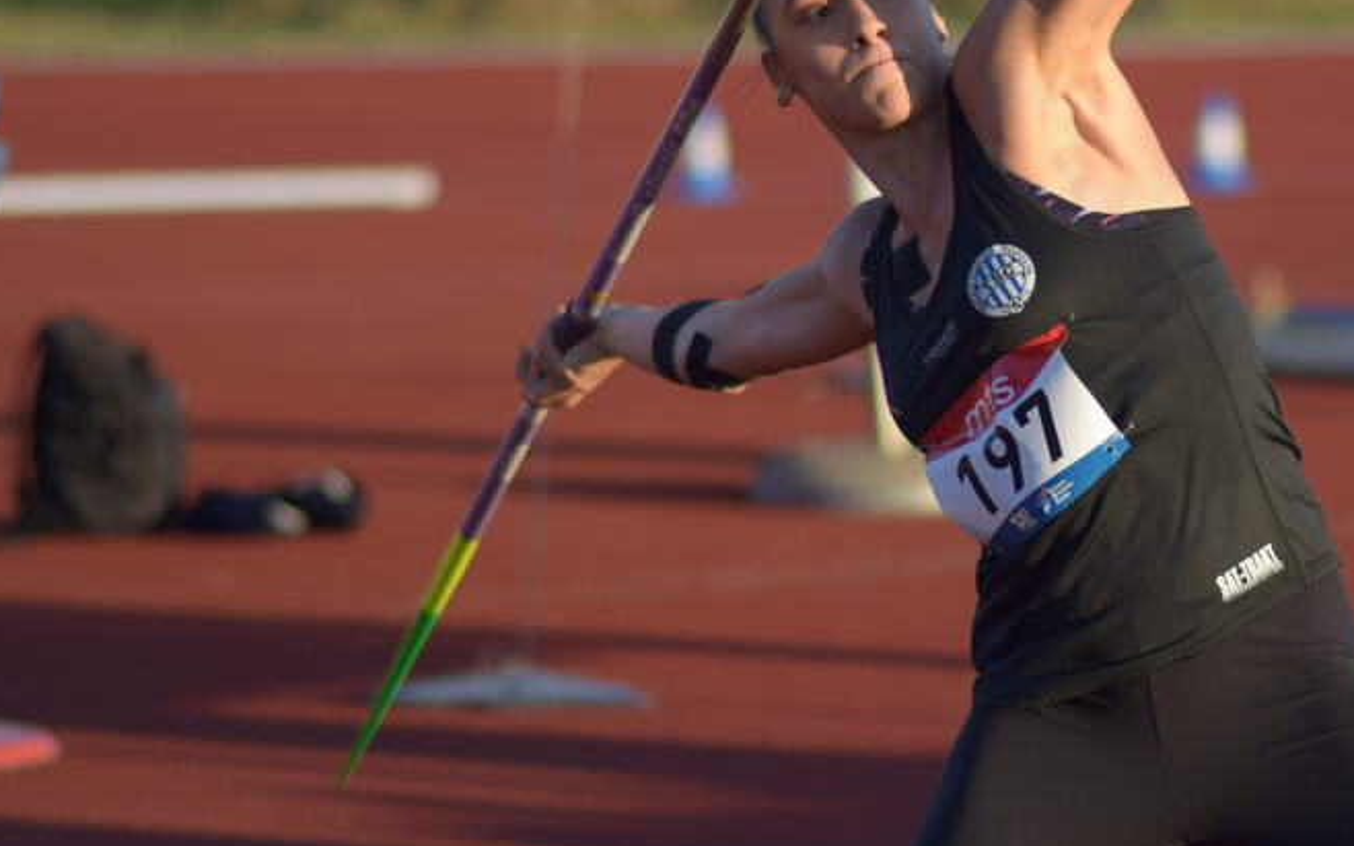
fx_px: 8741
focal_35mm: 237
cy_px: 347
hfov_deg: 8.8
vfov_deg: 5.5
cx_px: 1025
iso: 220
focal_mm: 85
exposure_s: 1/4000
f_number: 1.8
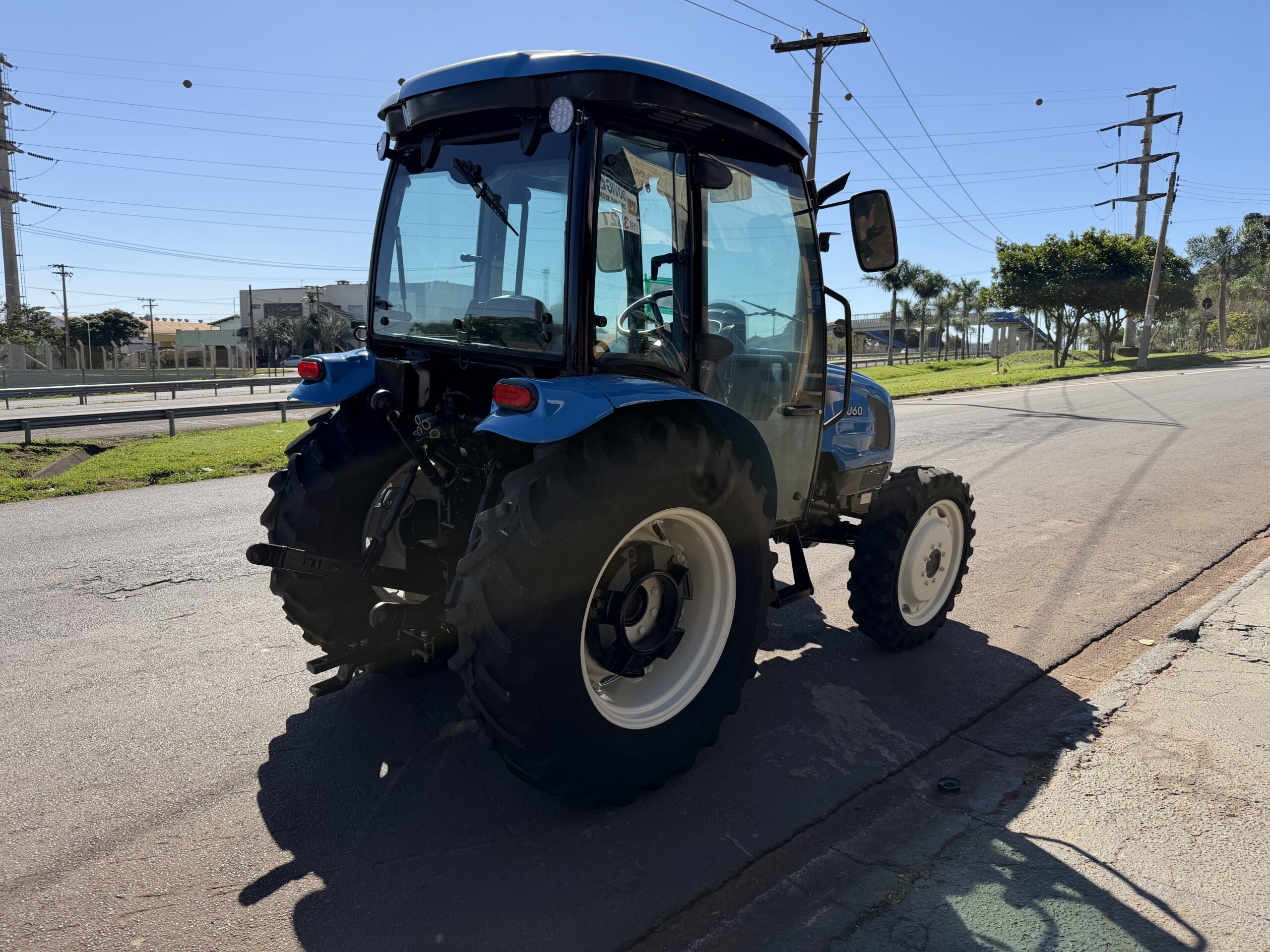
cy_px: 476
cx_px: 635
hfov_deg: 71.6
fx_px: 881
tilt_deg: -7.2
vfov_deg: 56.8
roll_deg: -1.5
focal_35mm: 24
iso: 80
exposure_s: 1/3584
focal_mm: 6.76
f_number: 1.78
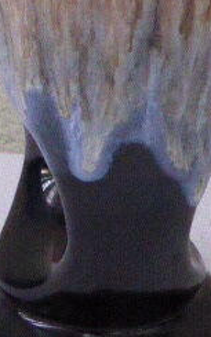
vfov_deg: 11.6
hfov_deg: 7.3
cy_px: 76
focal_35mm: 180
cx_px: 127
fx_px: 1657
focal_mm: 11
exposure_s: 1/60
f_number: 4.8
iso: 2500
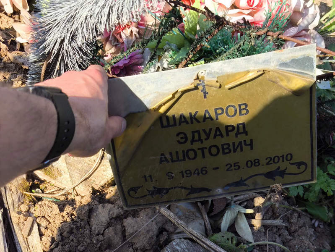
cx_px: 168
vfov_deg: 29.1
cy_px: 126
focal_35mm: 50
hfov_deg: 38.2
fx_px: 484
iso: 50
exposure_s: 1/477
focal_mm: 4.71
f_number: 1.7
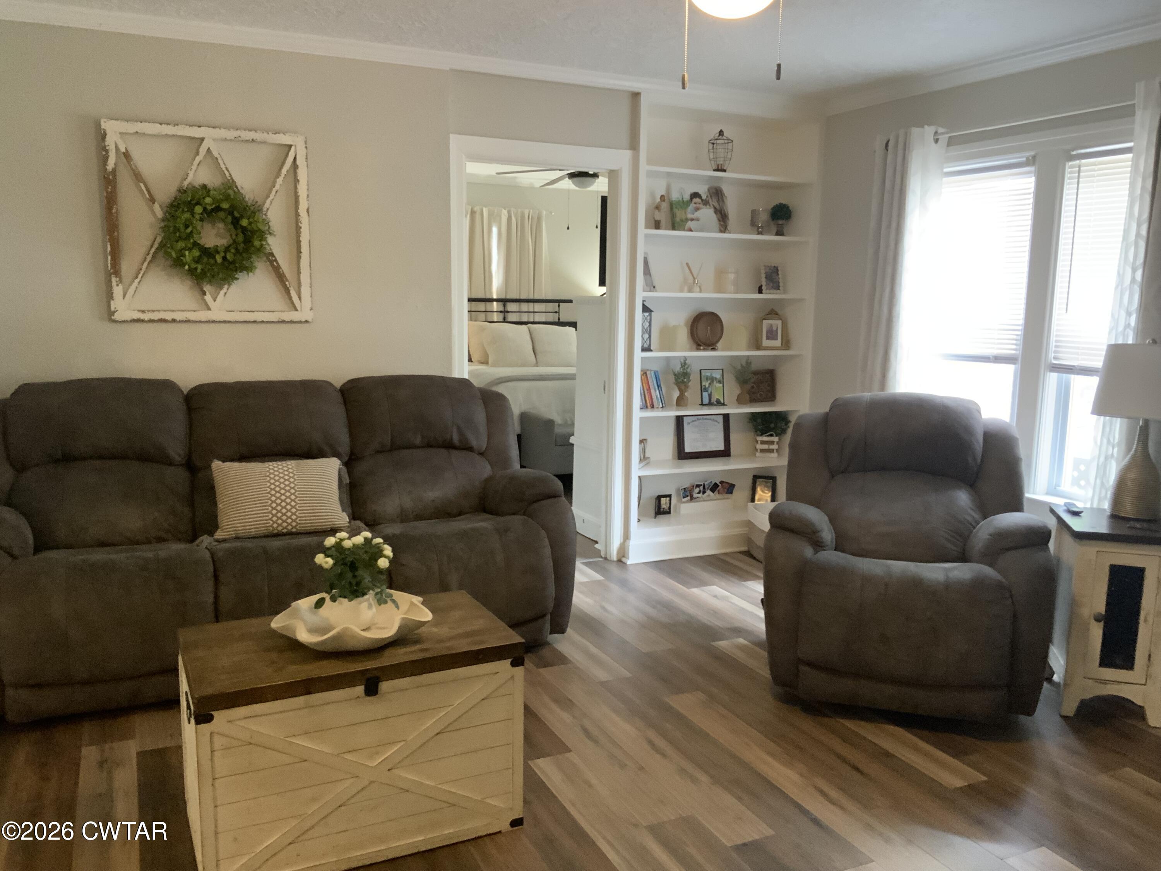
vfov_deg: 48.2
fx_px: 973
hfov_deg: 61.7
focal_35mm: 29
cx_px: 580
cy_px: 436
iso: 250
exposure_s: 1/40
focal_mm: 3
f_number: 1.8
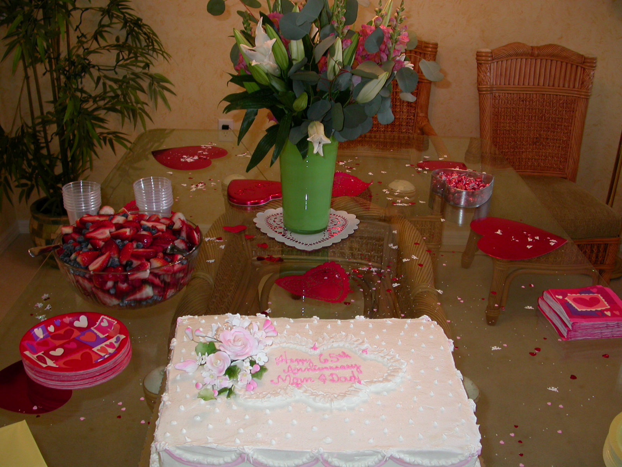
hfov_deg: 49.0
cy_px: 234
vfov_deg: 37.7
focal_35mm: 38
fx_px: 683
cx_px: 311
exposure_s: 1/30
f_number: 2.6
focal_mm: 7.85
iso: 100
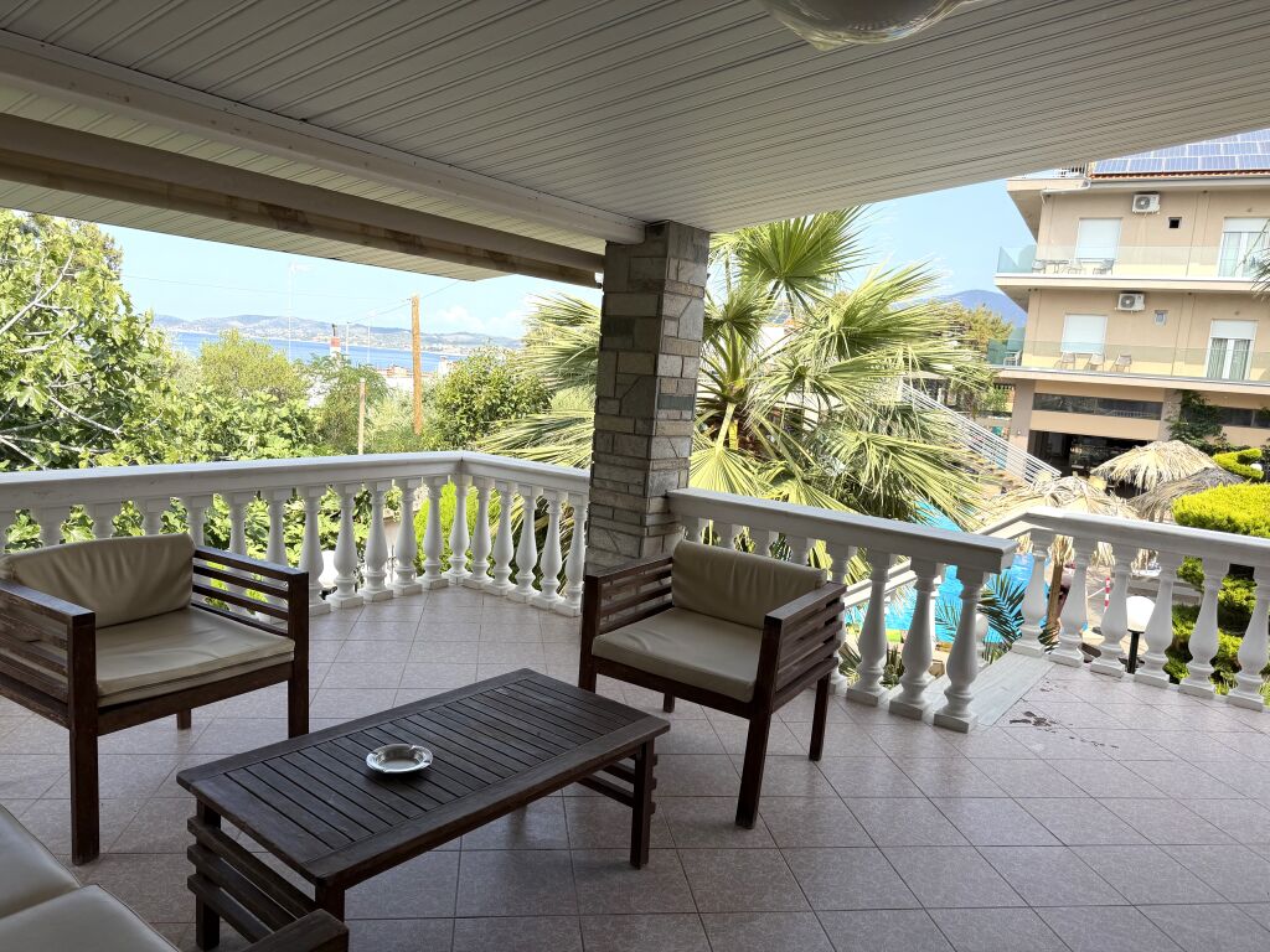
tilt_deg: -7.8
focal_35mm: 24
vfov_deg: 56.8
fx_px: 881
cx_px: 635
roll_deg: -4.1
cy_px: 476
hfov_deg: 71.6
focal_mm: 6.76
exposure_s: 1/2053
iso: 80
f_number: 1.78
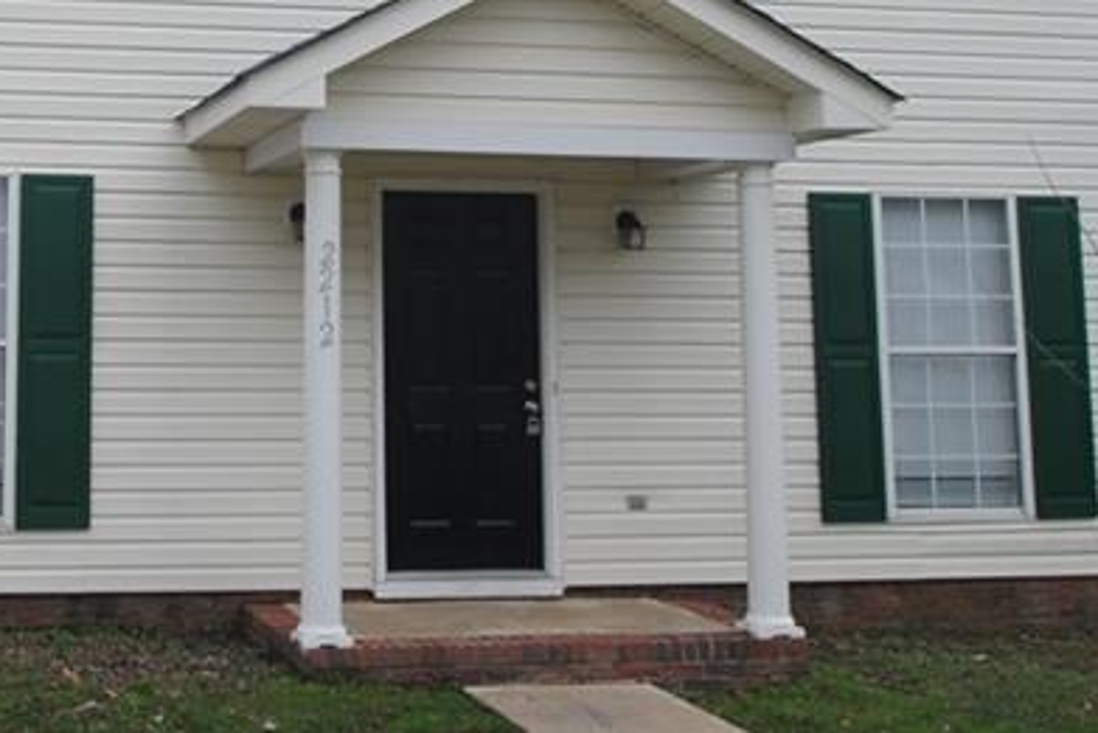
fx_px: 1678
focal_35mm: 55
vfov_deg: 23.9
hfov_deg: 33.9
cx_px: 73
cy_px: 59
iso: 100
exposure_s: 1/125
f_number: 5.6
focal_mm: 14
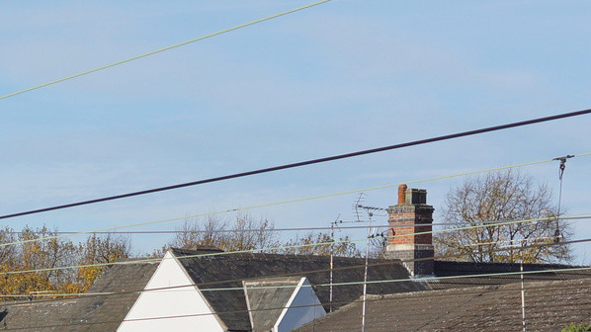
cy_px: 574
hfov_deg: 11.8
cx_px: -228
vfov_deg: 6.7
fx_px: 2768
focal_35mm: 177
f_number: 6.3
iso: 200
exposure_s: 1/1000
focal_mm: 35
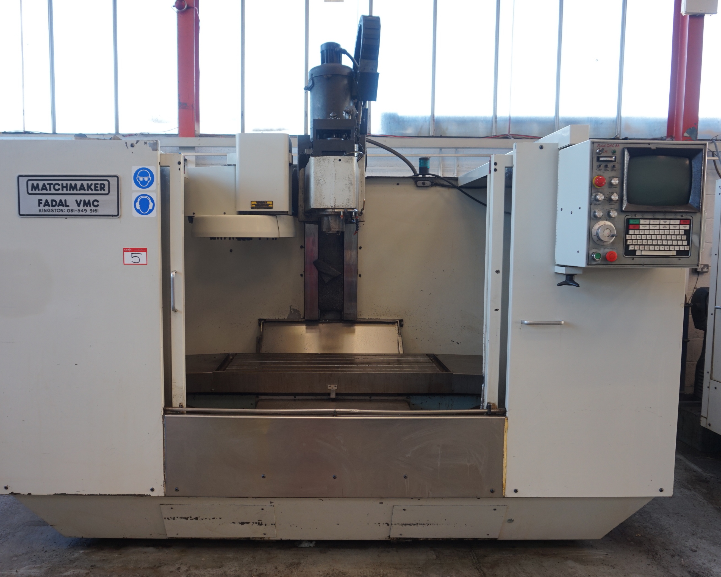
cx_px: 326
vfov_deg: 51.5
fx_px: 597
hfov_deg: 62.1
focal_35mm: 28
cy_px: 297
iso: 200
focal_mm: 16
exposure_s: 1/60
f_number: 4
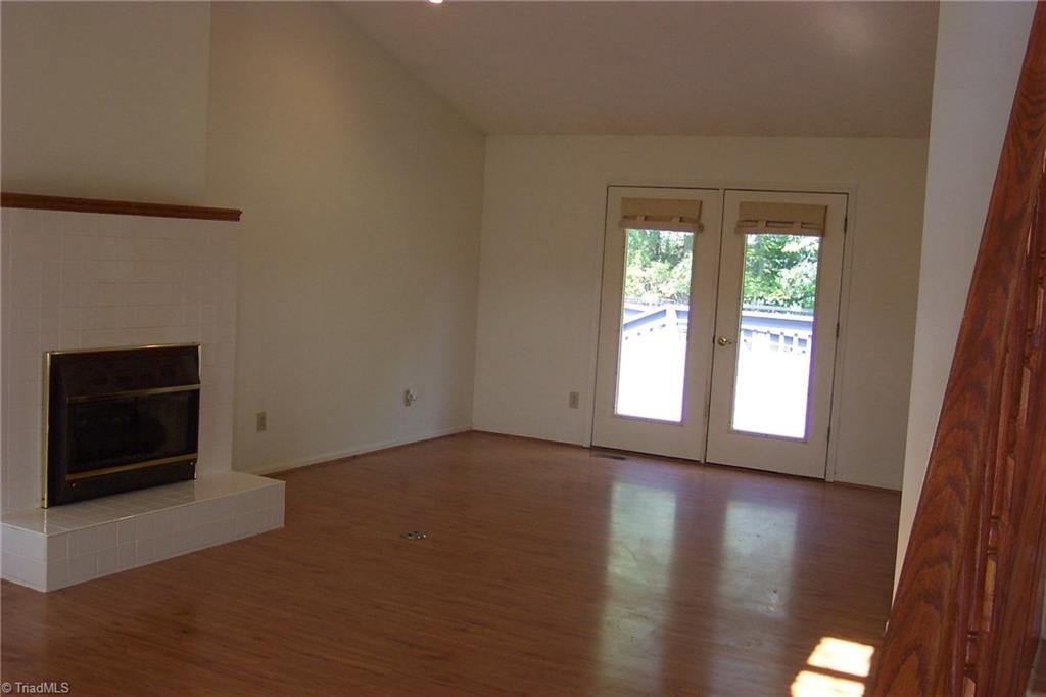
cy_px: 348
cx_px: 523
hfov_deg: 50.7
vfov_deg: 35.0
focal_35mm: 38
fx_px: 1104
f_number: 2.8
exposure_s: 1/90
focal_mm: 8
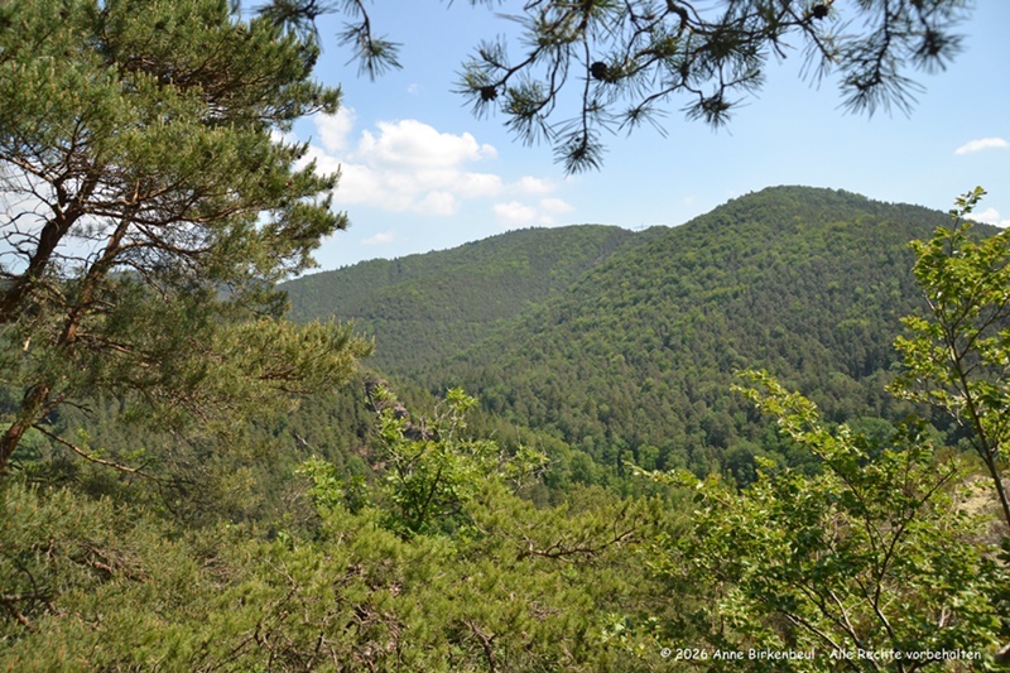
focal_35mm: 27
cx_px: 505
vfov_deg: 47.9
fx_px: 757
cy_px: 336
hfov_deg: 67.4
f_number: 6.3
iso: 800
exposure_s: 1/2000
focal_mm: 18
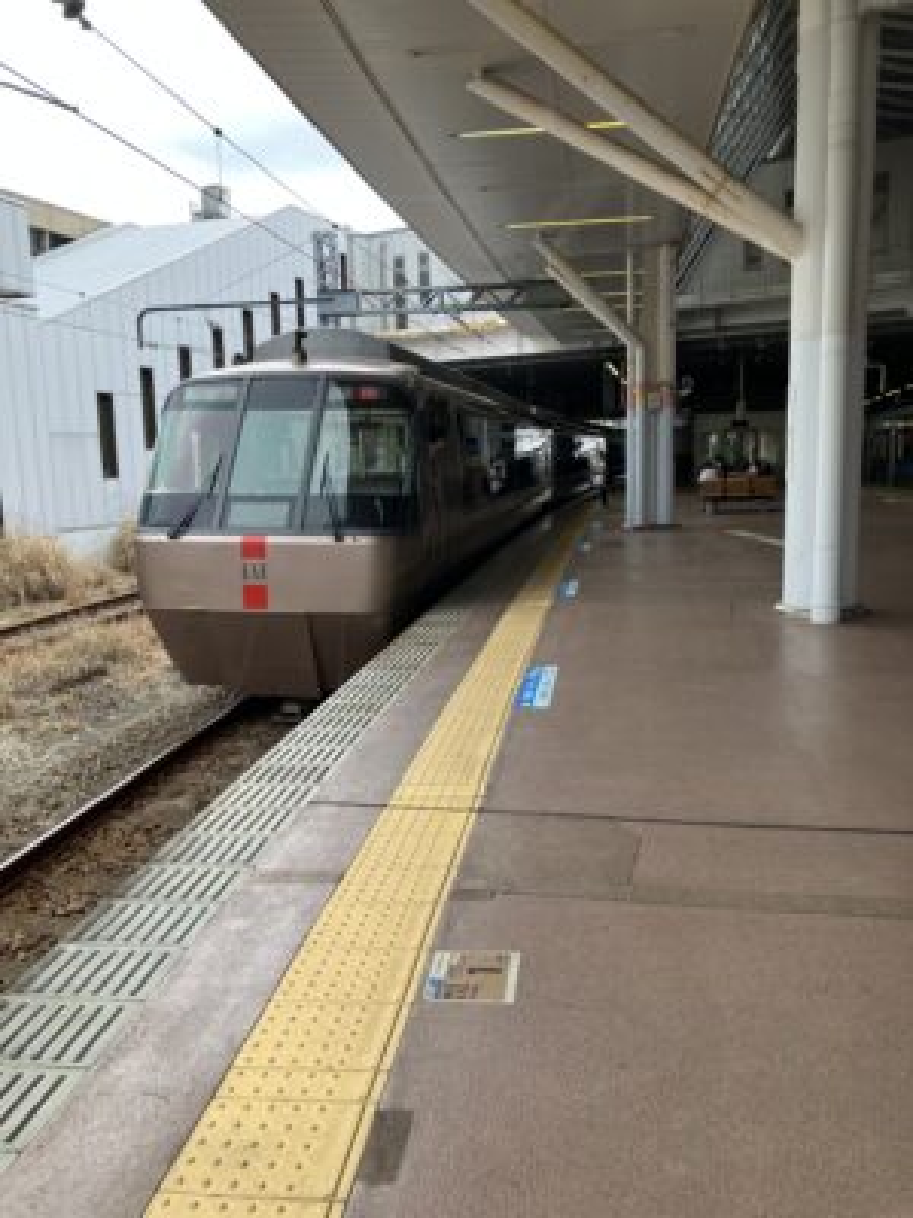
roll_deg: +1.9
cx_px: 456
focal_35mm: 28
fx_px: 985
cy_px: 609
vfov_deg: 63.4
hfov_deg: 49.7
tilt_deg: -9.6
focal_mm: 3.99
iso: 25
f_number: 1.8
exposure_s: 1/169
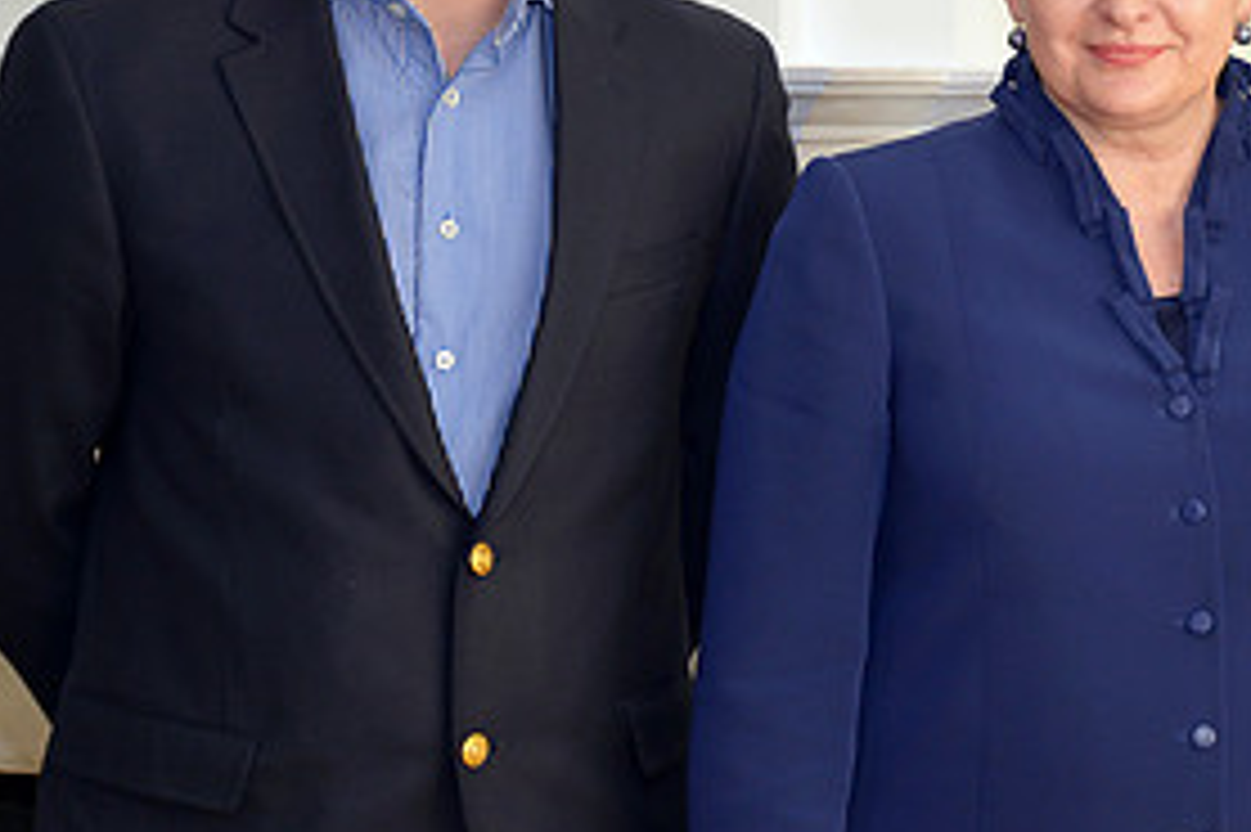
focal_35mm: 121
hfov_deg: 16.6
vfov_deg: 11.3
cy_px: 209
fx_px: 4202
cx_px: 1192
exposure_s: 1/50
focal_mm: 58
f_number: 4.5
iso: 400
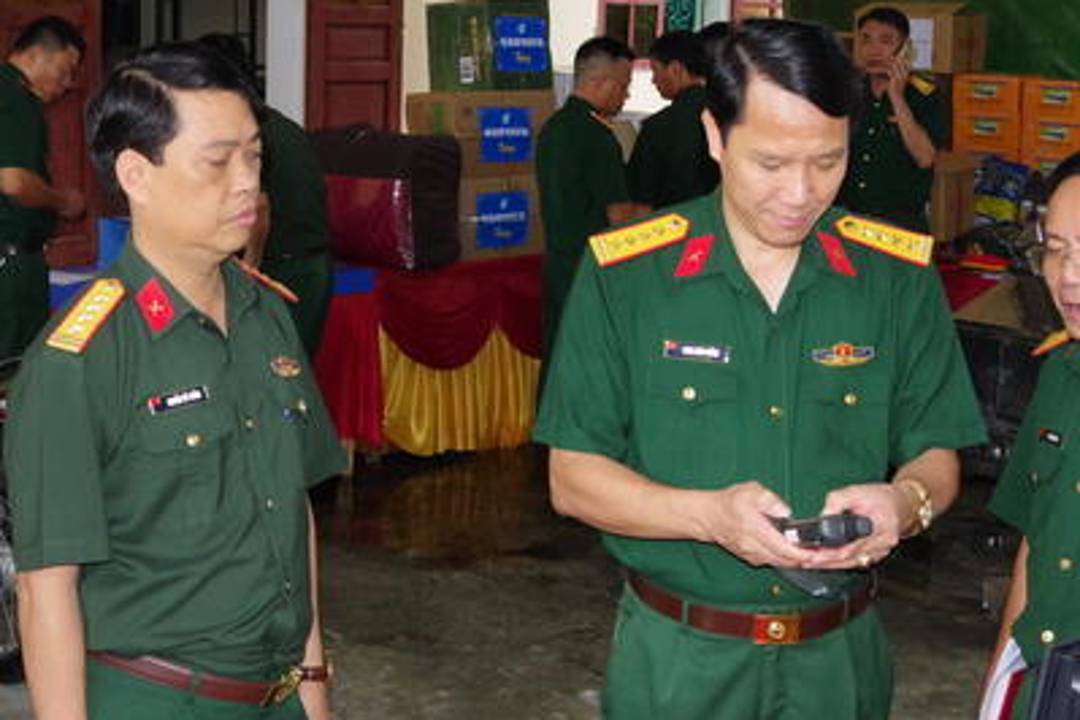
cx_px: 457
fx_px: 1980
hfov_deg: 30.5
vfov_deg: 20.6
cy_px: 286
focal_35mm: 66
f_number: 11
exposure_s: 1/25
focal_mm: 21
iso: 1600
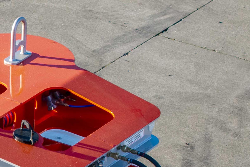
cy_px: 198
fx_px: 1029
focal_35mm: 148
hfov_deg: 11.8
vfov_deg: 9.1
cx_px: -307
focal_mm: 21.5
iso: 180
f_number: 5.6
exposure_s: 1/250
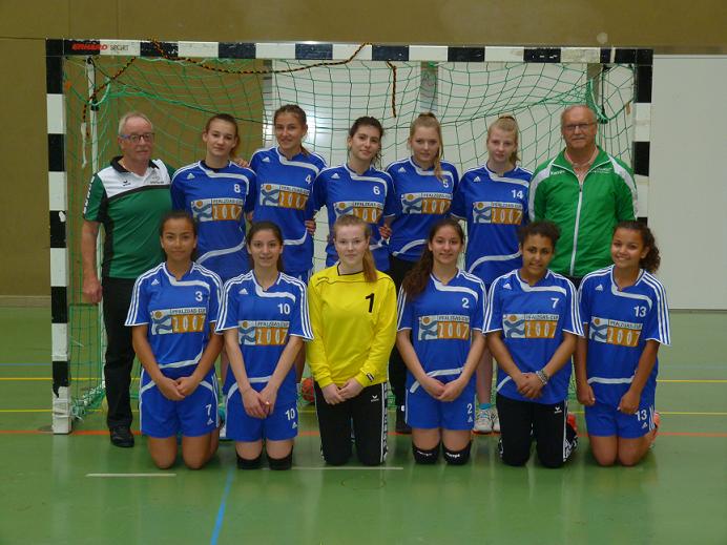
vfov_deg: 25.2
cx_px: 364
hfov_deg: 33.2
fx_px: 1218
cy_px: 272
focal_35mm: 58
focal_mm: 10.5
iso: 160
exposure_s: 1/60
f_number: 3.2
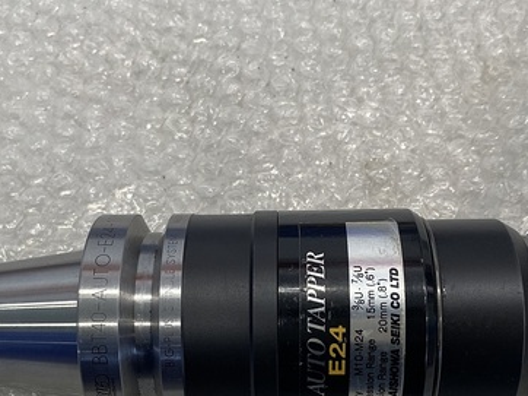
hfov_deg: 41.3
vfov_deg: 30.6
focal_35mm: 46
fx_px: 701
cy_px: 326
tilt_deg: -66.4
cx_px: 251
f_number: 1.8
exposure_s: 1/114
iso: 125
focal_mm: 4.25
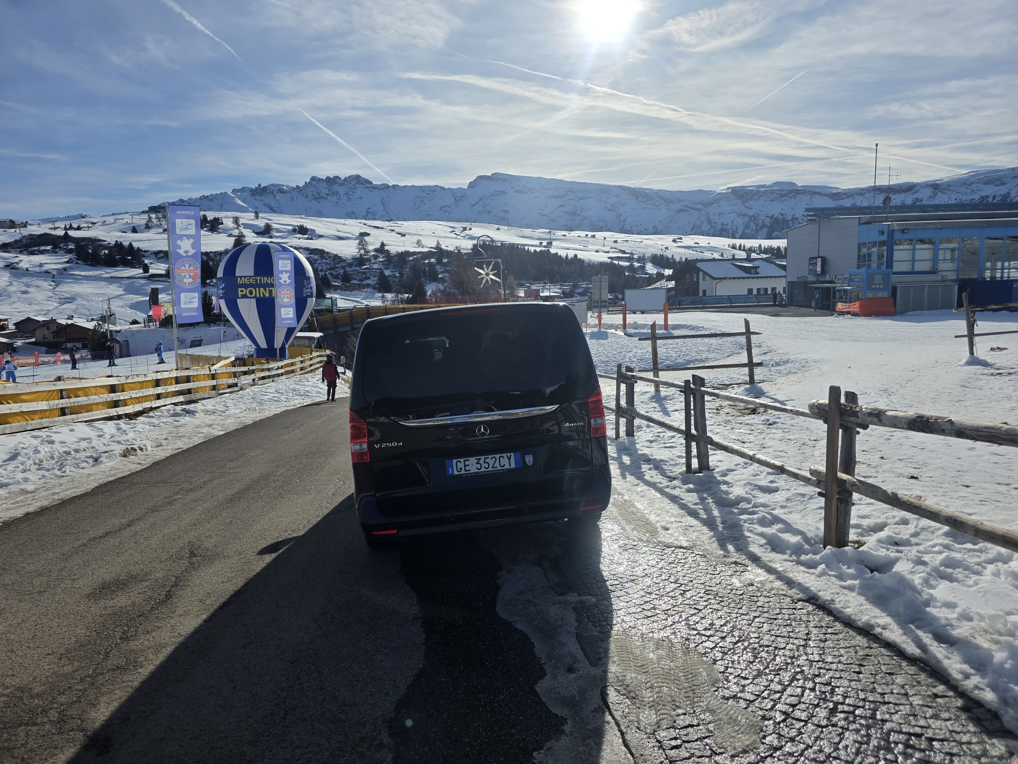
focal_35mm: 23
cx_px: 509
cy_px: 382
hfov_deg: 73.9
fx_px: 676
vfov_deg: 58.9
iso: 32
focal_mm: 6.3
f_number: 1.7
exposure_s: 1/7944
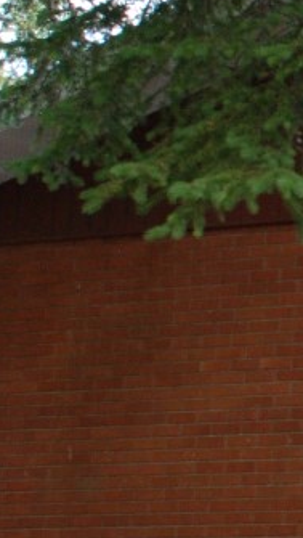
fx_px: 3021
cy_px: 199
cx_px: 907
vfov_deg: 10.2
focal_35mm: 212
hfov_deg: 5.4
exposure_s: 1/100
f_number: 4
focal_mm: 28
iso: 400
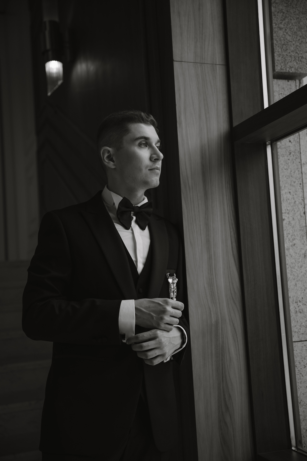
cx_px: 154
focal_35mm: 46
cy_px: 230
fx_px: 588
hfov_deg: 29.2
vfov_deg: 42.7
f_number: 2.8
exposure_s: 1/250
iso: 80
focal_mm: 46
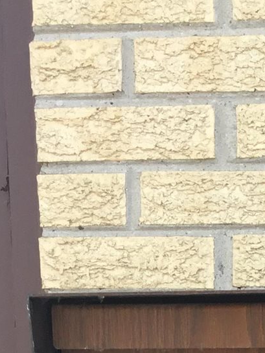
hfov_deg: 11.2
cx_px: 246
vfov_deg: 13.8
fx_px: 1337
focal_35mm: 131
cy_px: 589
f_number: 2.4
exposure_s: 1/312
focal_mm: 3.3
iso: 25
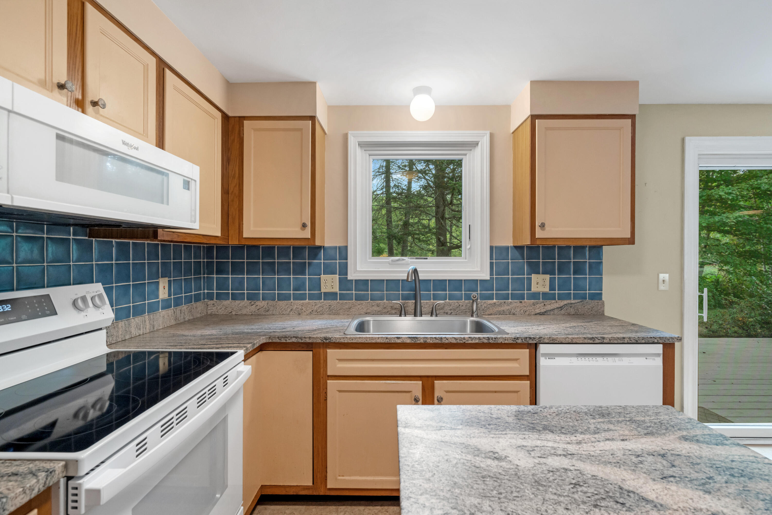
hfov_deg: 96.7
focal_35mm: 16
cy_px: 258
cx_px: 386
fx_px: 343
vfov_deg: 73.7
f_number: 7.1
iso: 1000
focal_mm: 16
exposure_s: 1/30
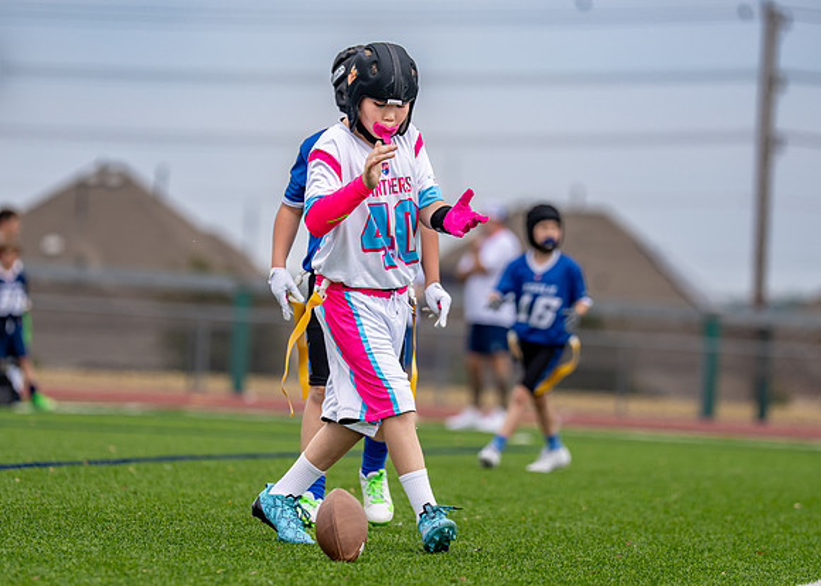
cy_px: 270
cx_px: 429
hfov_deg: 7.4
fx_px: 6328
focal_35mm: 271
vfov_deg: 5.3
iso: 100
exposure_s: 1/2000
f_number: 2.8
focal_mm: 175
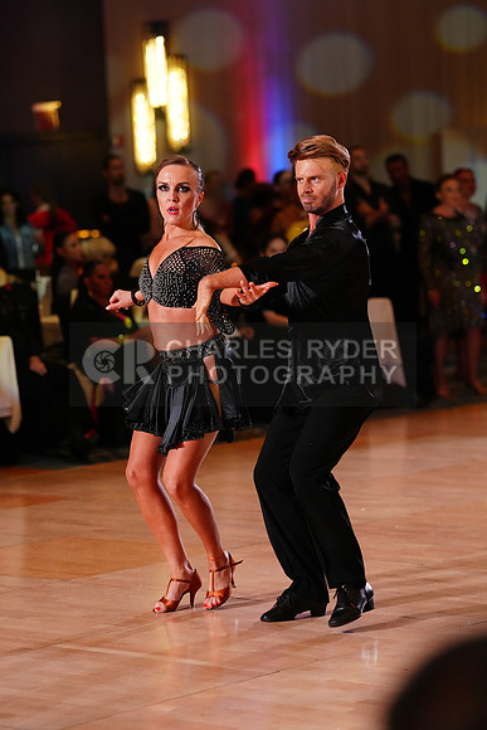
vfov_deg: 16.4
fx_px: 2535
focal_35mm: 125
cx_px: 244
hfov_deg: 11.0
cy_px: 365
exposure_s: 1/640
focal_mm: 125
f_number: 3.2
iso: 3200
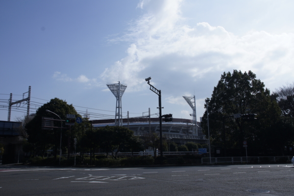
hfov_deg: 57.3
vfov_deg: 39.9
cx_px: 147
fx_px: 269
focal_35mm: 33
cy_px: 98
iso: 200
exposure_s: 1/800
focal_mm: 22
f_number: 10
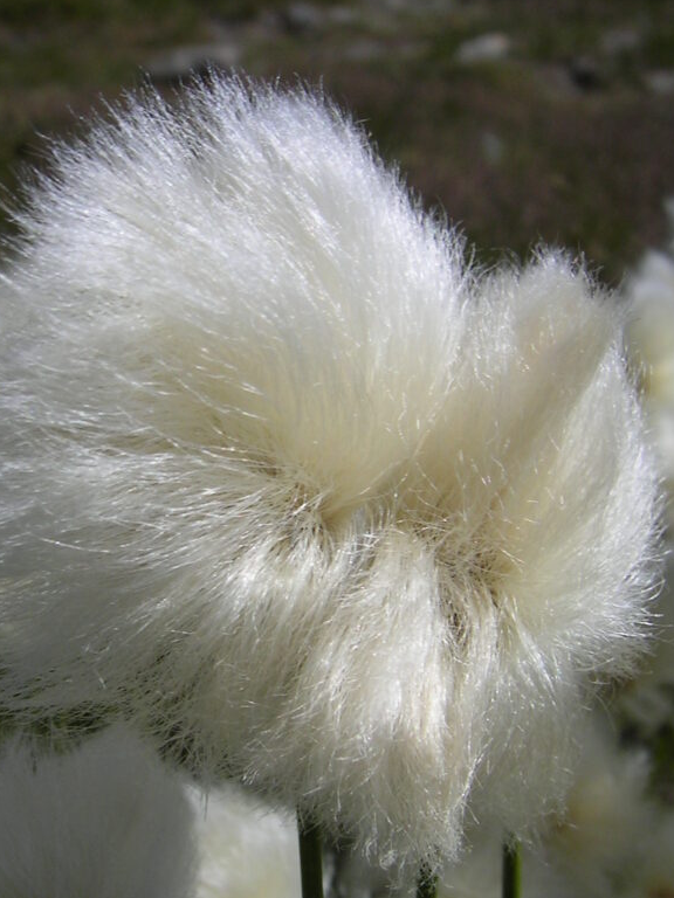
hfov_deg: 30.2
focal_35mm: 48
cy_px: 513
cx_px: 304
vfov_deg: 39.6
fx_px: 1246
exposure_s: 1/1179
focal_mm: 5.6
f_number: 4.8
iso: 50
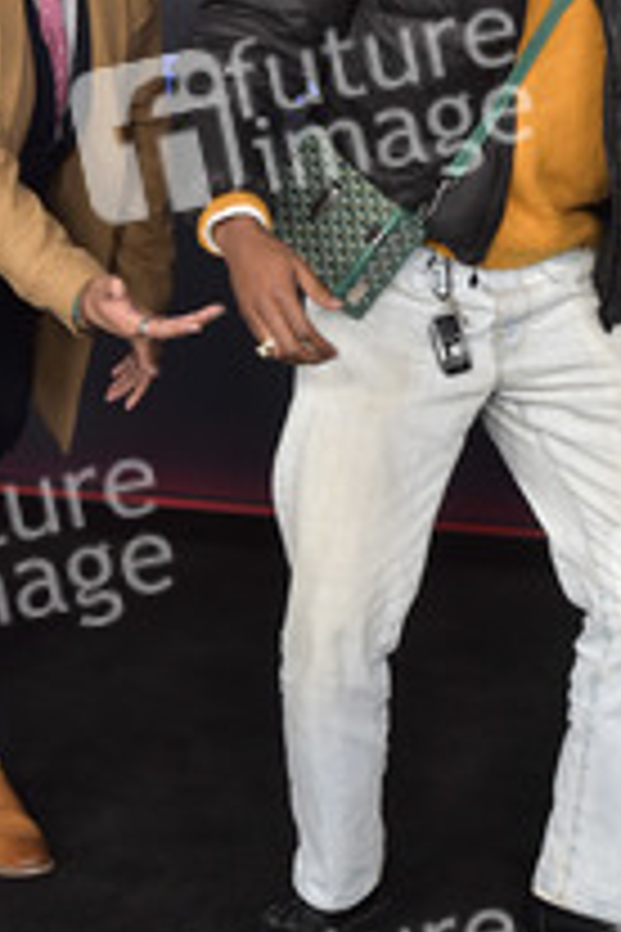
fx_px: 2251
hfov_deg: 15.7
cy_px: 342
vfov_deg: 23.3
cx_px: 434
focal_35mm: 87
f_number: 6.3
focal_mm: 45
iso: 2000
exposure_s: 1/250
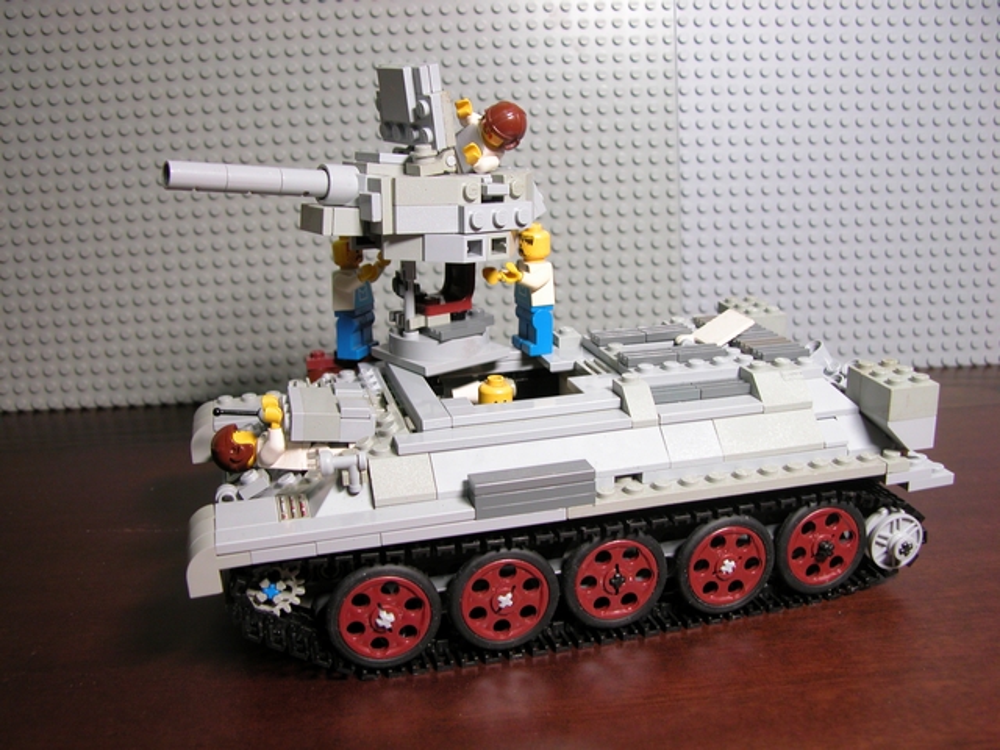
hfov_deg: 52.6
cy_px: 375
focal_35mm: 35
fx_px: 1011
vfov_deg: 40.7
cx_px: 500
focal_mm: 8.9
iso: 100
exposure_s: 1/17.2
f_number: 2.8
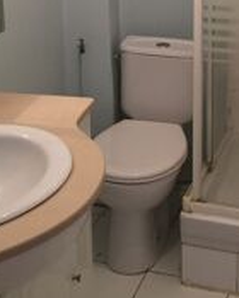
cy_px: 1
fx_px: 610
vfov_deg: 26.1
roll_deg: +0.9
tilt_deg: -10.6
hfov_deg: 22.0
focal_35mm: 69
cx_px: 181
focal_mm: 4.15
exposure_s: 1/33
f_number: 2.2
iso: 100
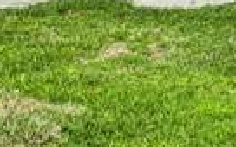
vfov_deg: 7.7
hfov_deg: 11.9
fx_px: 1042
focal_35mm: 162
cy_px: -153
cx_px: 420
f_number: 8
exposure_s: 1/1000
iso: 400
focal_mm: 27
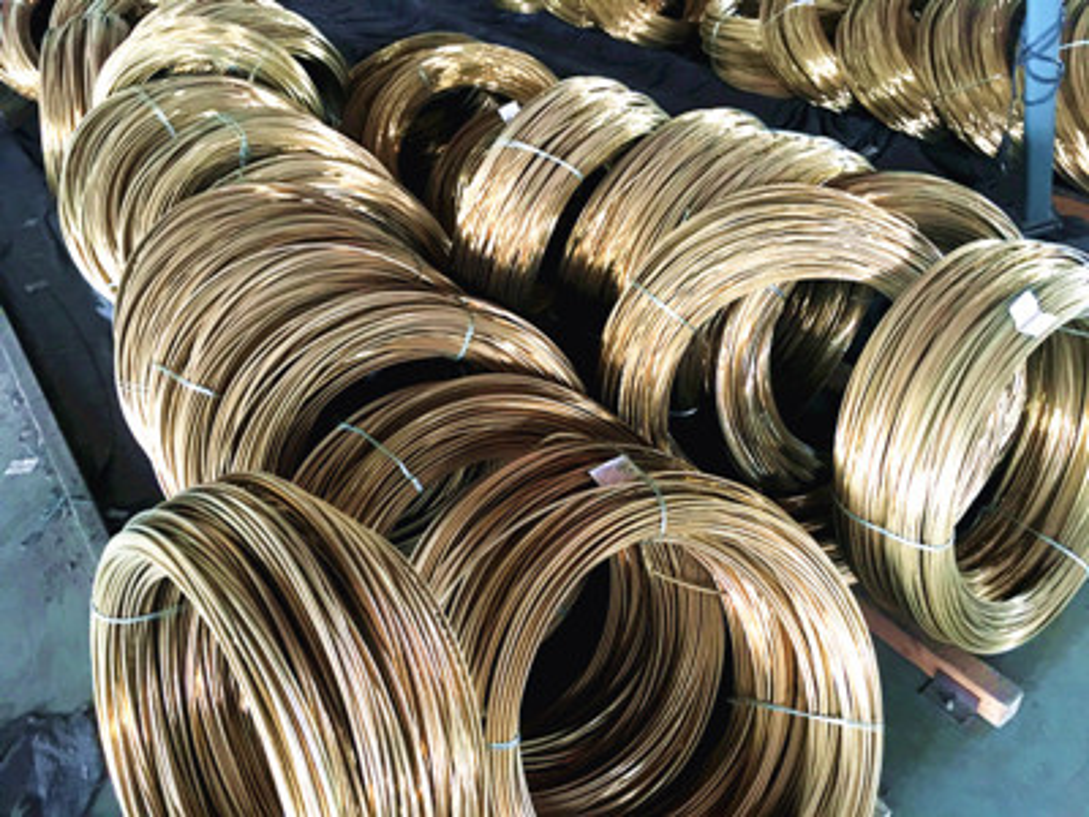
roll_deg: +6.3
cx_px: 544
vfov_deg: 48.2
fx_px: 912
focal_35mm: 29
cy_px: 408
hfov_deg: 61.7
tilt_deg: -39.8
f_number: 2.2
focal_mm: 4.15
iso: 200
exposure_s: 1/17
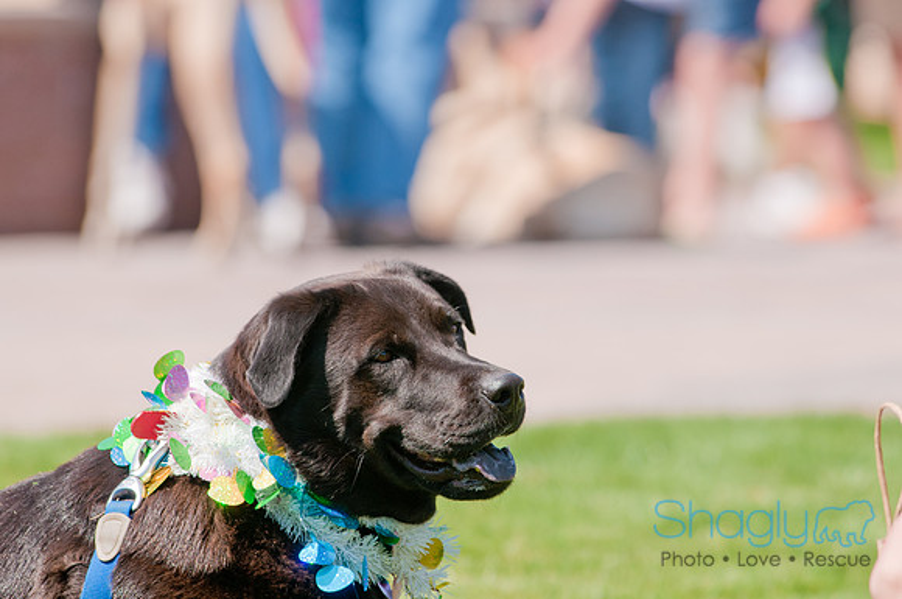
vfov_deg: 4.6
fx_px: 7506
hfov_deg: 6.9
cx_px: 451
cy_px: 300
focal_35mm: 300
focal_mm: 200
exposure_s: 1/1000
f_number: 5
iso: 200
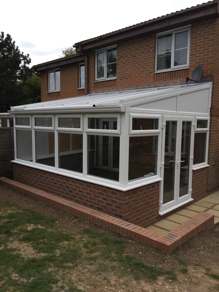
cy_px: 146
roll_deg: -0.9
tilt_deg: -5.2
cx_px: 110
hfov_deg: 48.2
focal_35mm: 29
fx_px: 245
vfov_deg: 61.7
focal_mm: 4.15
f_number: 2.2
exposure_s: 1/233
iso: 32
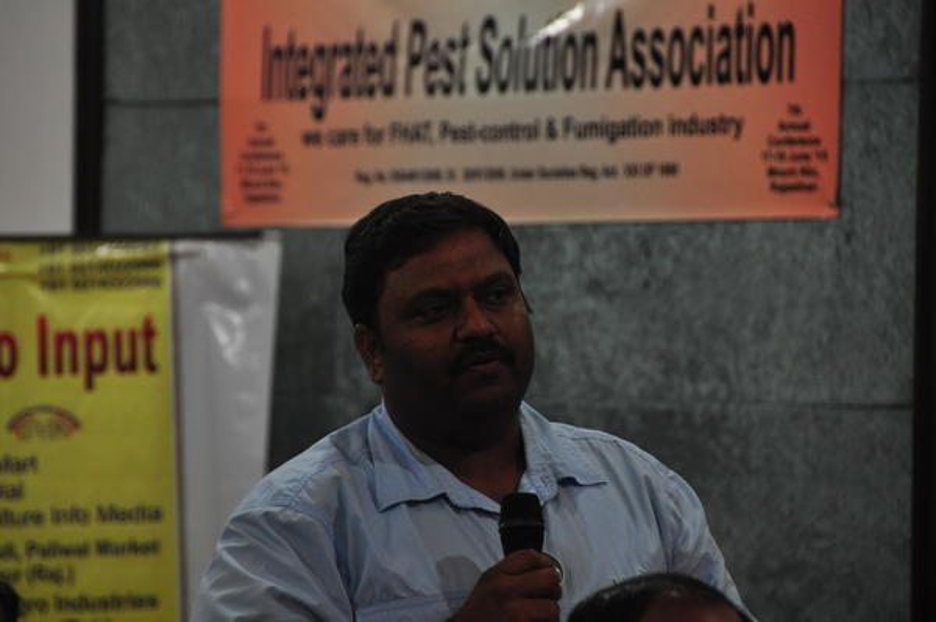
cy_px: 311
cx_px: 468
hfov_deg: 6.9
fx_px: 7793
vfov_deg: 4.6
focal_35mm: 300
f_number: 5.6
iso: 800
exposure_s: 1/50
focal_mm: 200
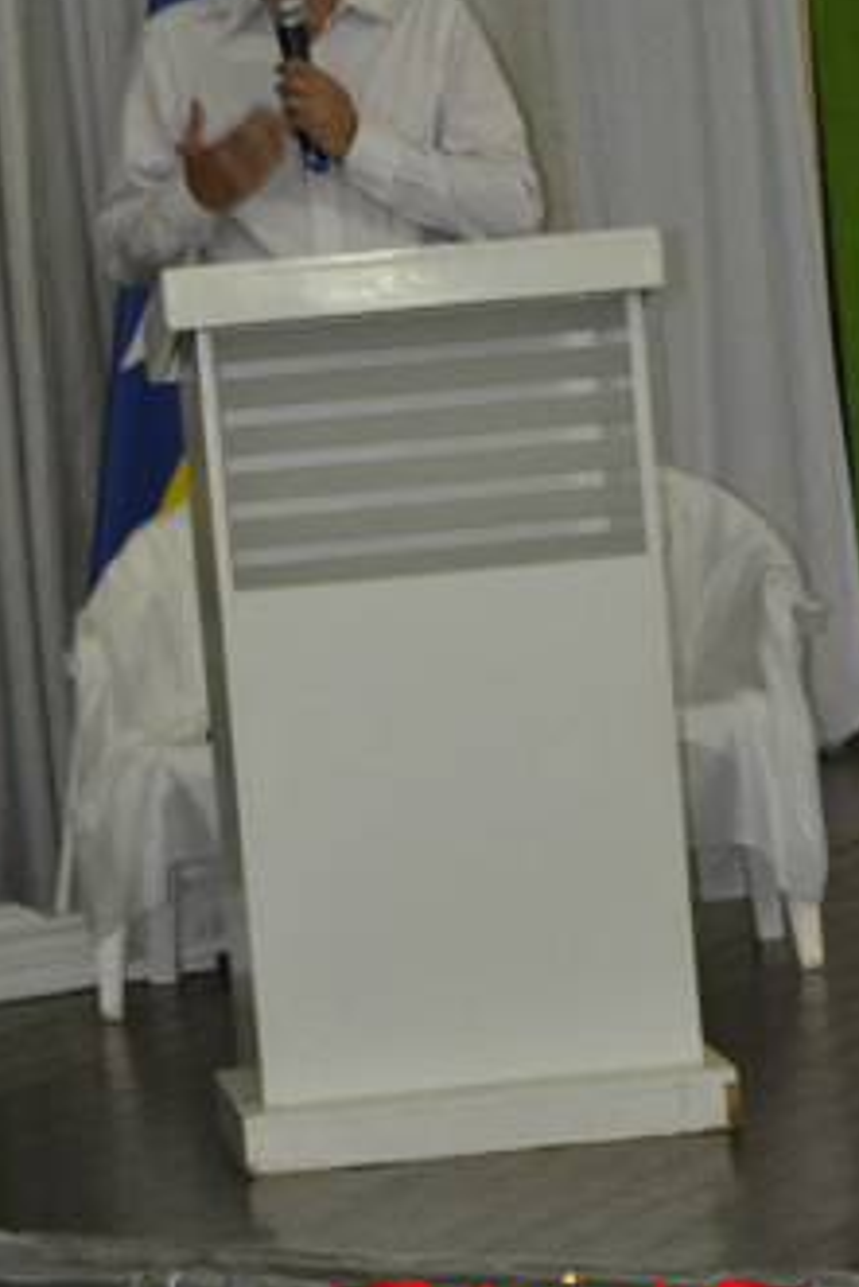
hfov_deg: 8.1
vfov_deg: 12.1
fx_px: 6069
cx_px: 231
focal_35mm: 170
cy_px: 568
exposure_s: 1/50
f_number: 5.6
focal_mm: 75
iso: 3200
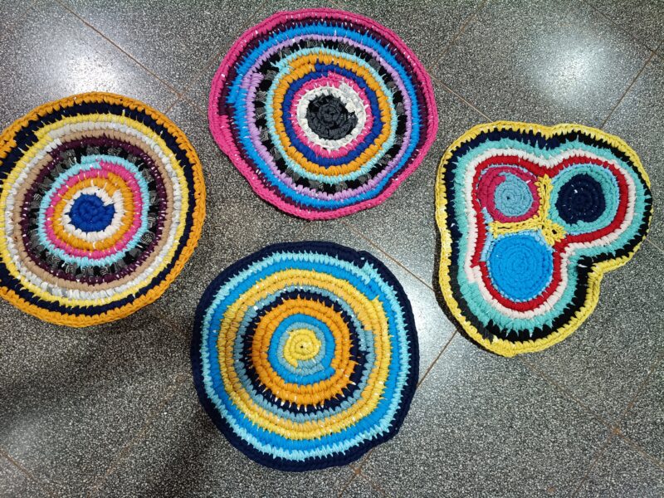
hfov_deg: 67.3
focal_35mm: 26
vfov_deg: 53.1
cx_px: 332
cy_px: 249
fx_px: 499
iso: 329
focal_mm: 4.81
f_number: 1.8
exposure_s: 1/50
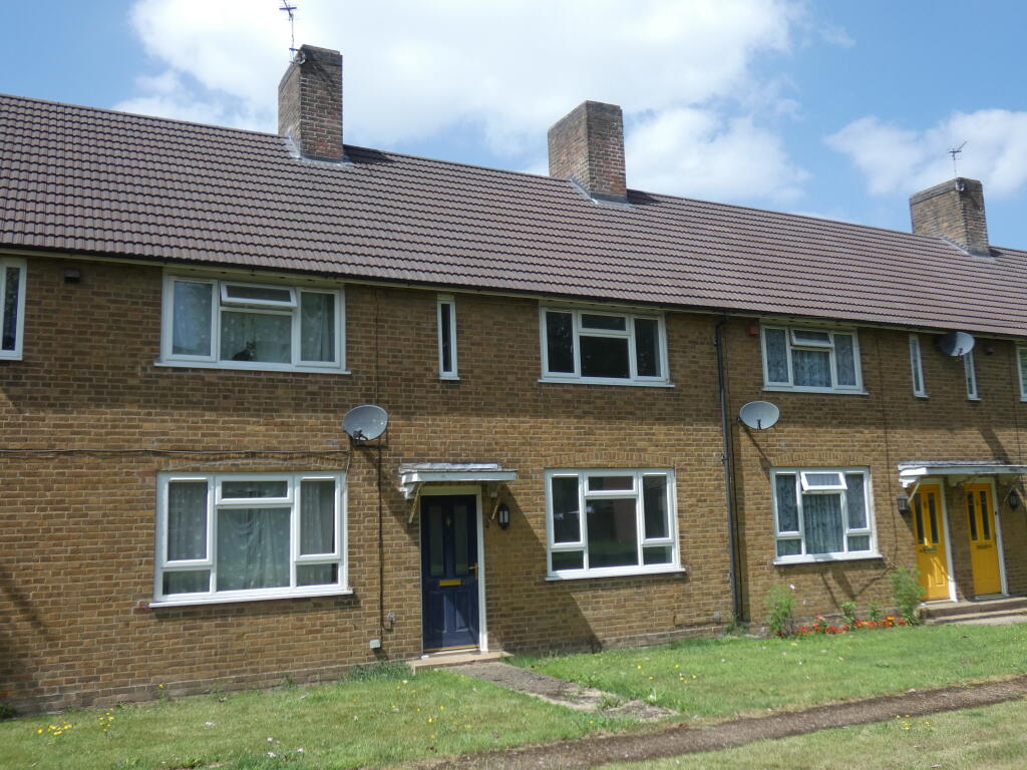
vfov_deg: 44.2
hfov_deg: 56.8
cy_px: 385
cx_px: 514
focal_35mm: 32
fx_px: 949
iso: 80
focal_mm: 5.8
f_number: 3.4
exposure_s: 1/800
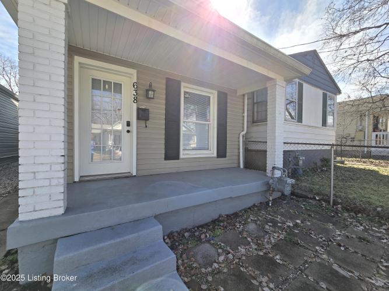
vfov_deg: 89.9
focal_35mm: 13
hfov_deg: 106.2
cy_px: 146
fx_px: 146
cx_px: 194
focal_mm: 2.2
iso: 50
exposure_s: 1/777
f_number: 2.2
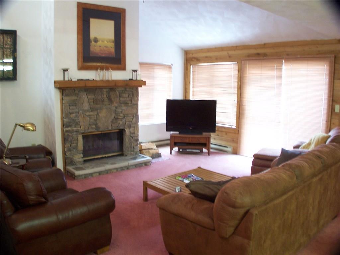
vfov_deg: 37.7
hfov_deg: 49.0
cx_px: 170
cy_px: 128
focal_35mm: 38
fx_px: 373
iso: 140
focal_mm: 6.3
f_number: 2.8
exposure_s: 1/4
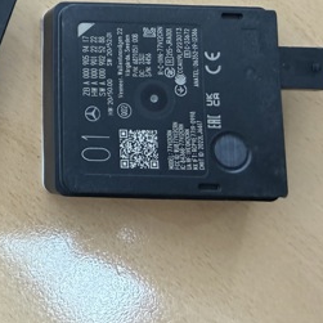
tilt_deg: -80.9
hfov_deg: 28.0
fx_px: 570
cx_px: -55
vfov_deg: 30.6
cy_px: 50
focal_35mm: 54
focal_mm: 2.22
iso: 160
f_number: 2.2
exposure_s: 1/100
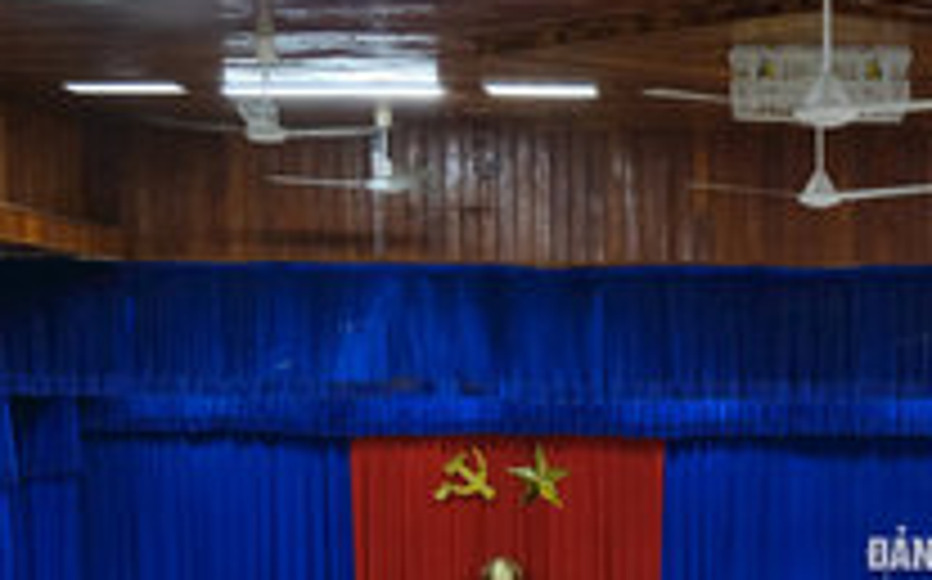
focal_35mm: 93
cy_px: 782
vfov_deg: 13.5
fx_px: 2360
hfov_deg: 21.8
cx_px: 851
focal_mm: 23.5
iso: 2500
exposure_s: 1/180
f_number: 4
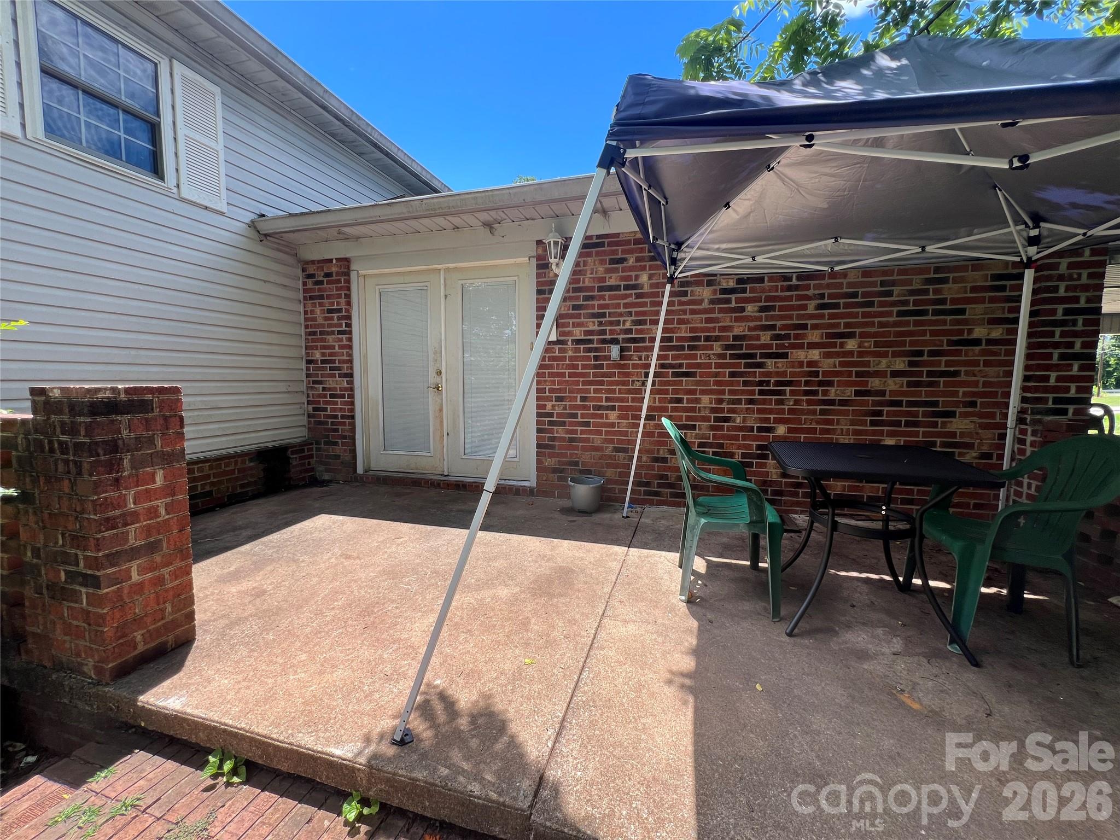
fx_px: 421
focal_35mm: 13
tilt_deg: -5.5
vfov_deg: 89.9
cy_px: 420
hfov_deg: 106.2
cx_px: 560
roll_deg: +0.1
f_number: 1.8
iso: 32
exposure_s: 1/266
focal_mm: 1.57
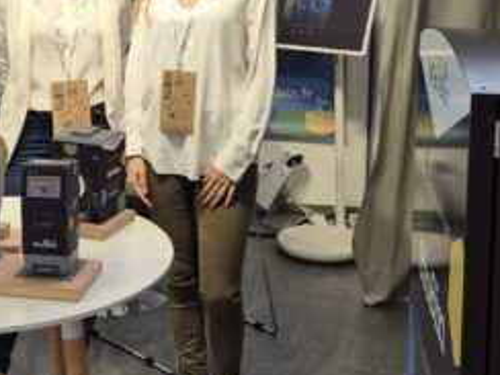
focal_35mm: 66
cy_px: 58
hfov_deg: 29.3
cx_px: 186
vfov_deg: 21.9
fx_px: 953
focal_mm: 5.4
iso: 64
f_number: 1.8
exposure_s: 1/100
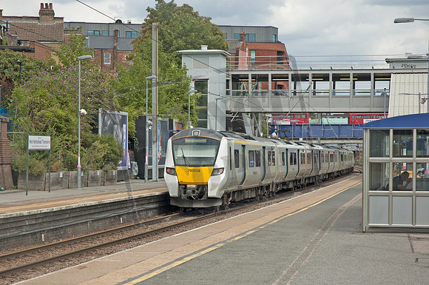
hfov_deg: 22.7
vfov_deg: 15.1
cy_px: 142
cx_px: 214
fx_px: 1071
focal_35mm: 90
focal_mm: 60
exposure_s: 1/500
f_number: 5.6
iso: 280
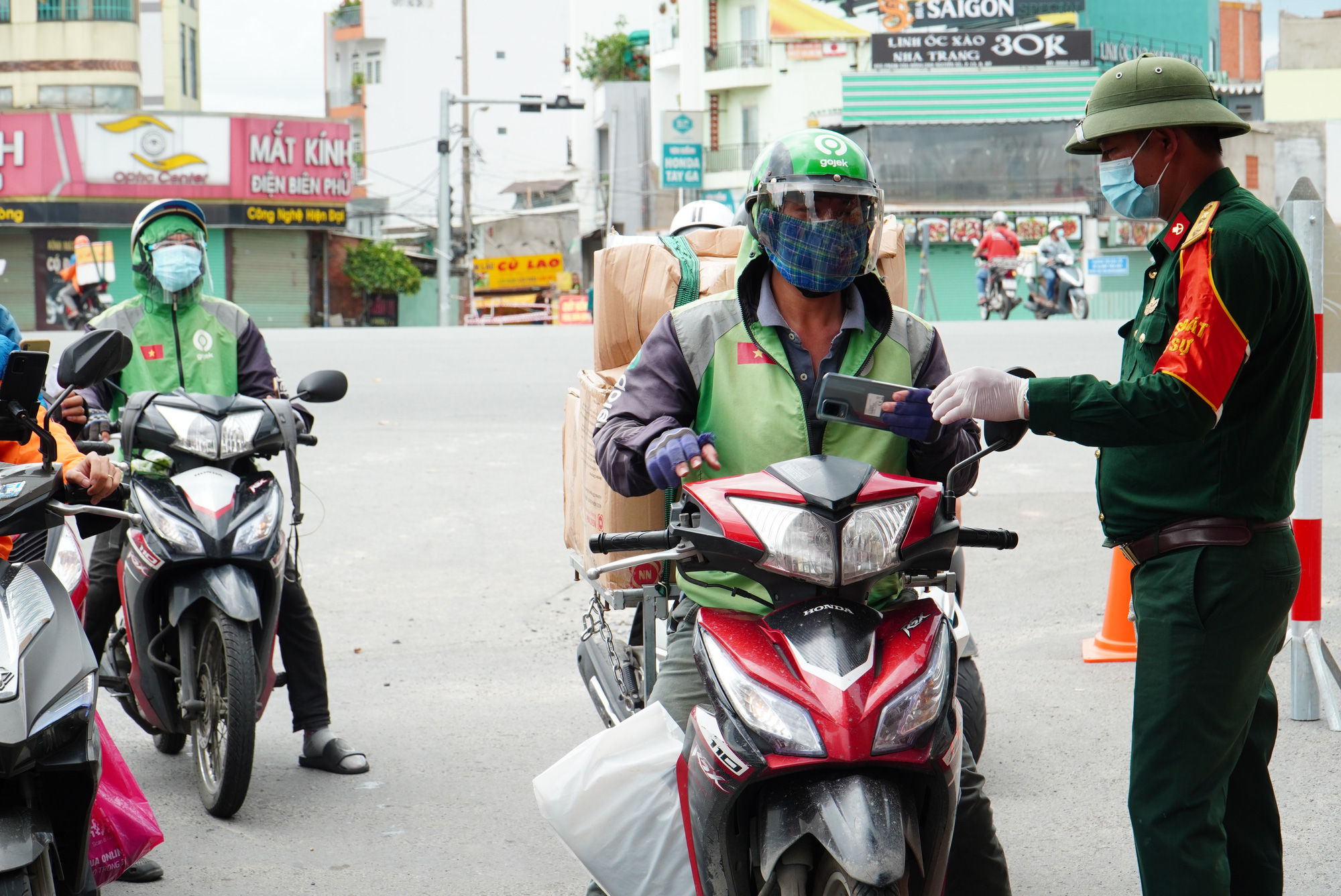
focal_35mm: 78
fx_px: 2907
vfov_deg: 17.5
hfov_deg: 26.0
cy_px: 448
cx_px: 670
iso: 250
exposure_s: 1/200
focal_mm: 52
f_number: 8
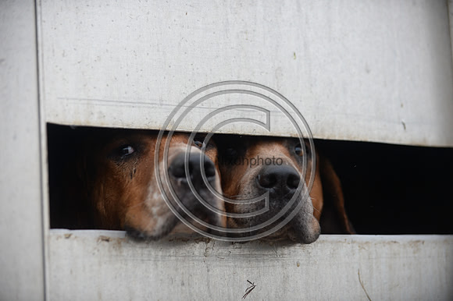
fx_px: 1132
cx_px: 226
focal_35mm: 90
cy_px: 150
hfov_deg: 22.6
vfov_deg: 15.2
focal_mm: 90
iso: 1600
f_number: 2.8
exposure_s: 1/800
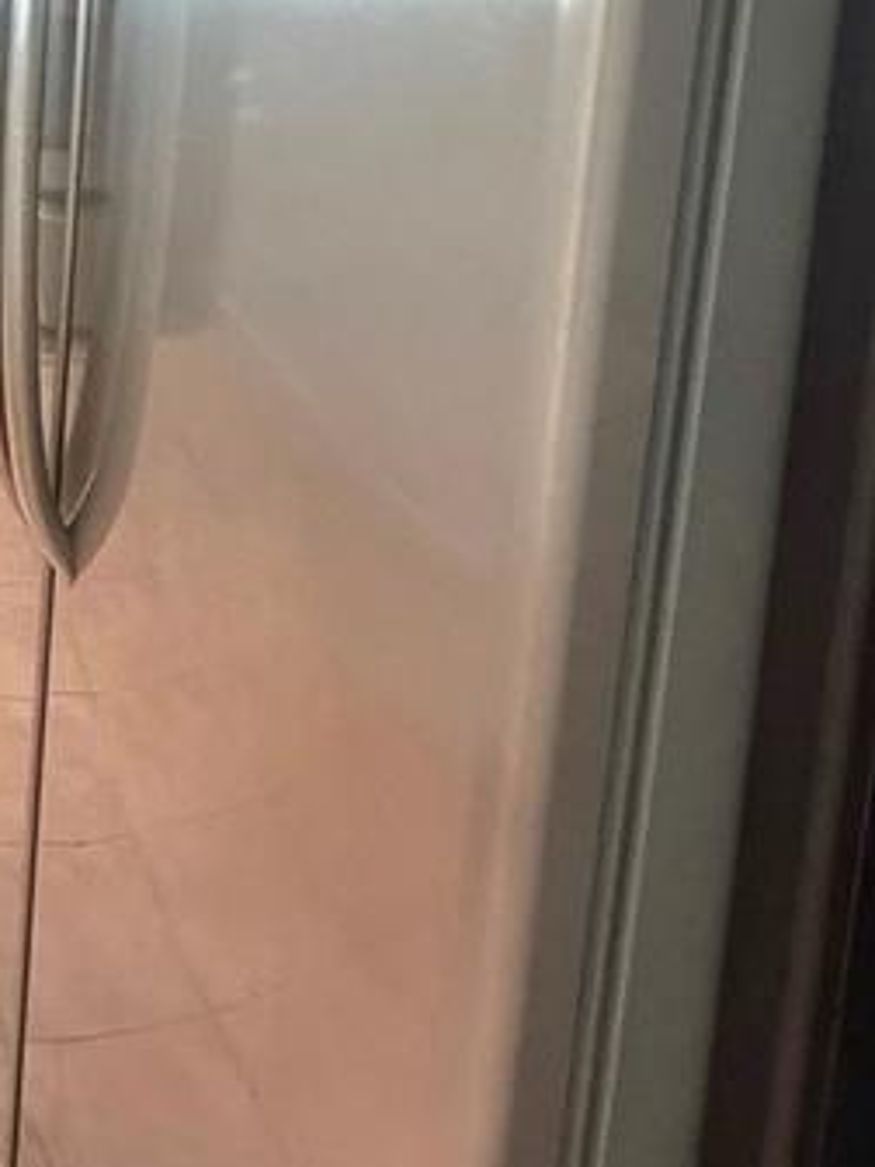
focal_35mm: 50
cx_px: -618
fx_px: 1685
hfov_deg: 21.4
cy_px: -3
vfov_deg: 34.7
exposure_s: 1/60
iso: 640
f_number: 2.2
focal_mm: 2.22
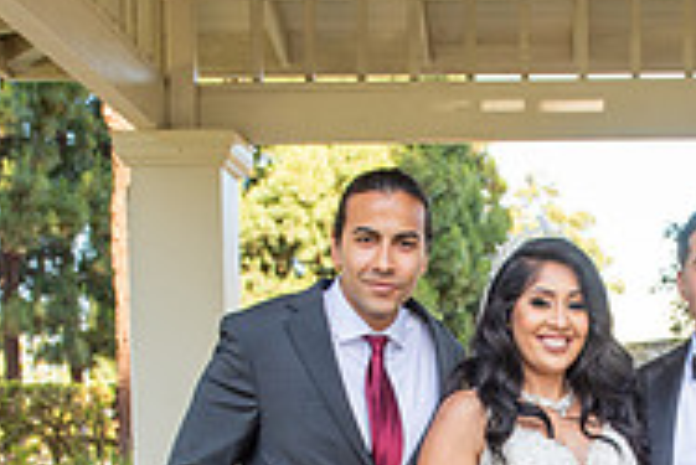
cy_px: 594
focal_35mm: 100
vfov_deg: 13.3
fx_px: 1935
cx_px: 561
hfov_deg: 20.2
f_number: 5.6
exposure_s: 1/160
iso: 200
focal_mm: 28
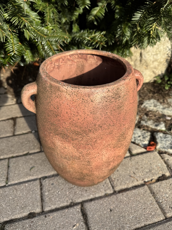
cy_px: 115
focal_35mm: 24
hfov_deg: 56.8
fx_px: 159
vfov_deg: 71.6
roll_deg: +7.4
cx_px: 86
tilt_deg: -37.3
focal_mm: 6.76
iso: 80
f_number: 1.78
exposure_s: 1/1524
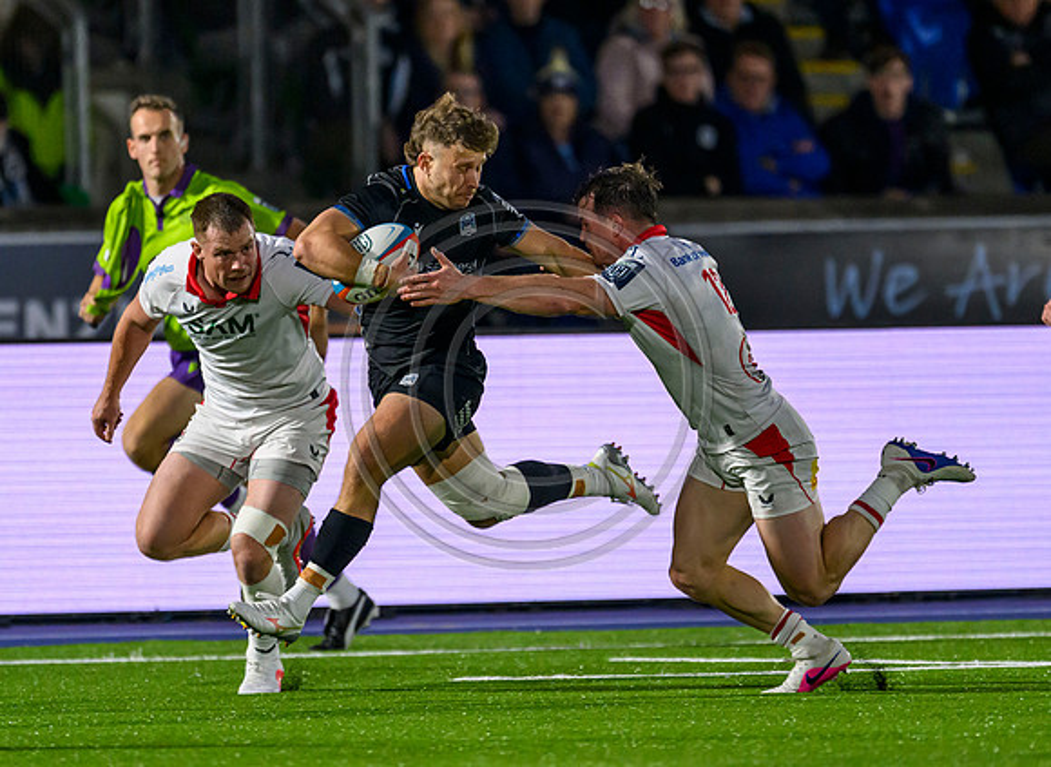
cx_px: 559
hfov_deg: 2.3
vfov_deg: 1.7
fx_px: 26592
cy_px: 315
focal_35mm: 885
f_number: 4
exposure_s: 1/1250
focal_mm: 560
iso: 4000
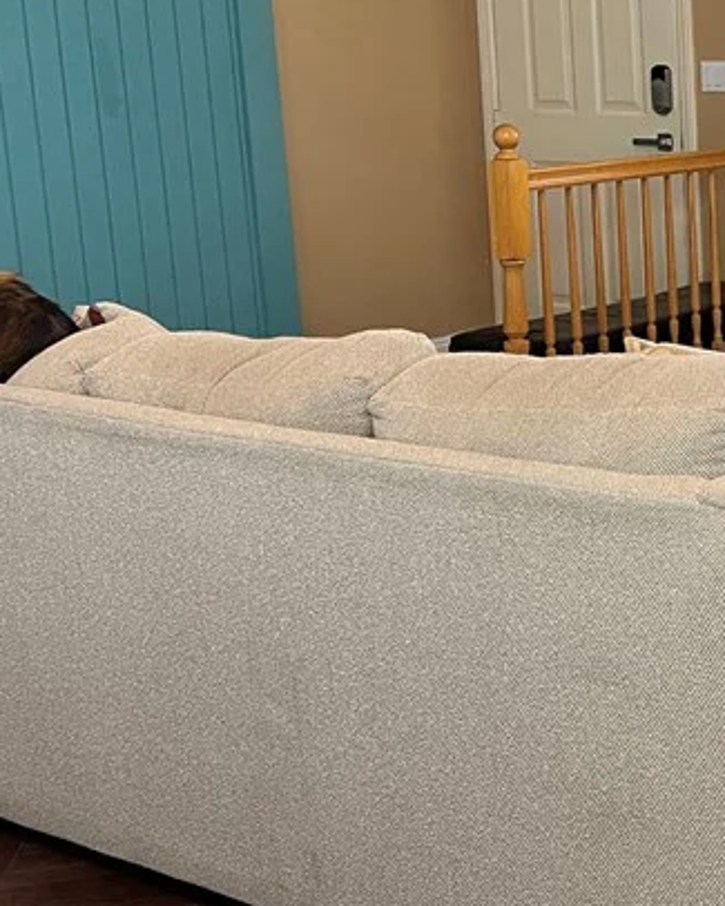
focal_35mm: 64
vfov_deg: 29.4
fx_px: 1716
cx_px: 1033
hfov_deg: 20.9
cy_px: 324
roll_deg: +0.4
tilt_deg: -10.8
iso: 100
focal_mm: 5.7
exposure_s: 1/60
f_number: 1.5
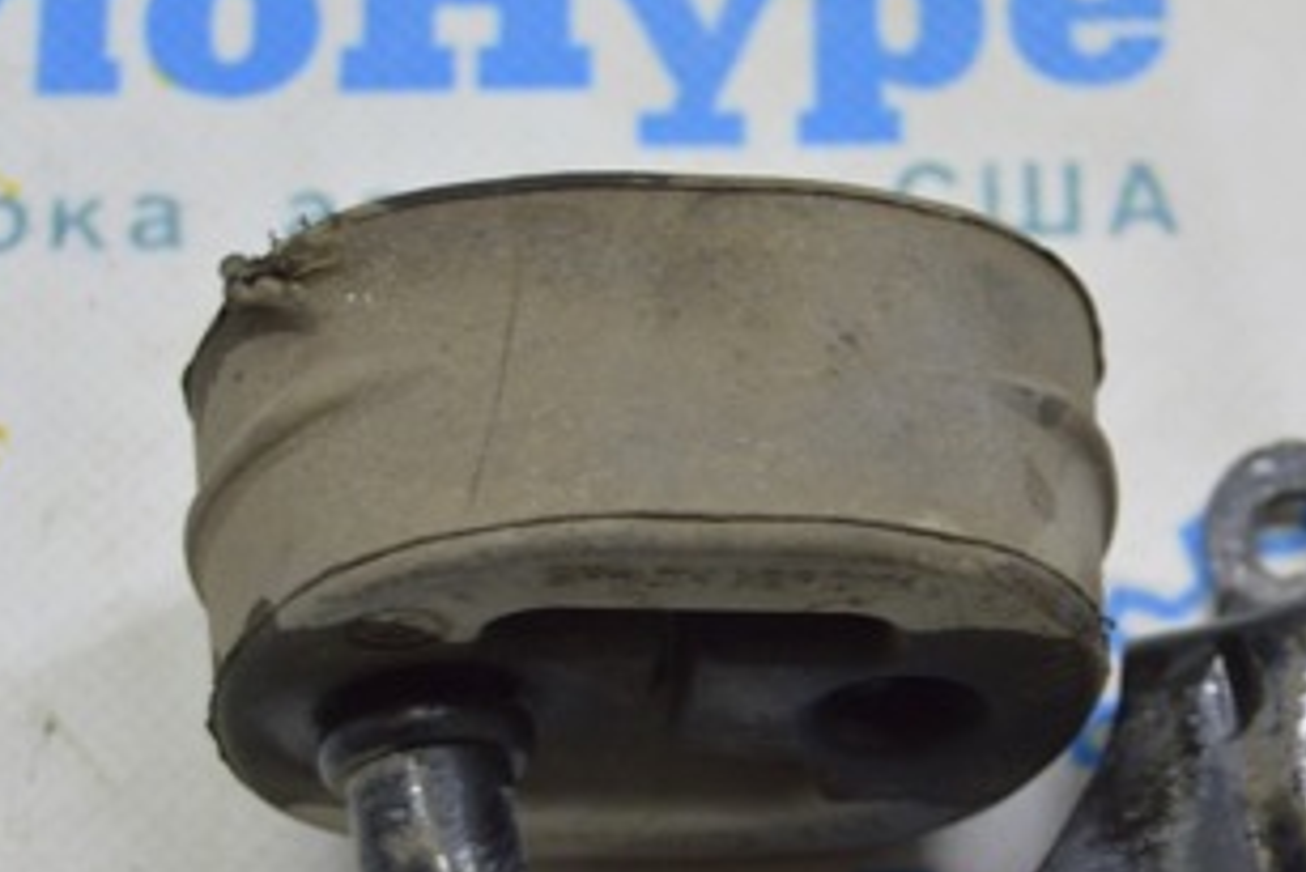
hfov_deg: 13.6
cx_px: 1042
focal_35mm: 150
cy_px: 593
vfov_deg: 9.2
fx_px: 5444
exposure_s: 1/20
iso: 400
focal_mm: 48
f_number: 5.6
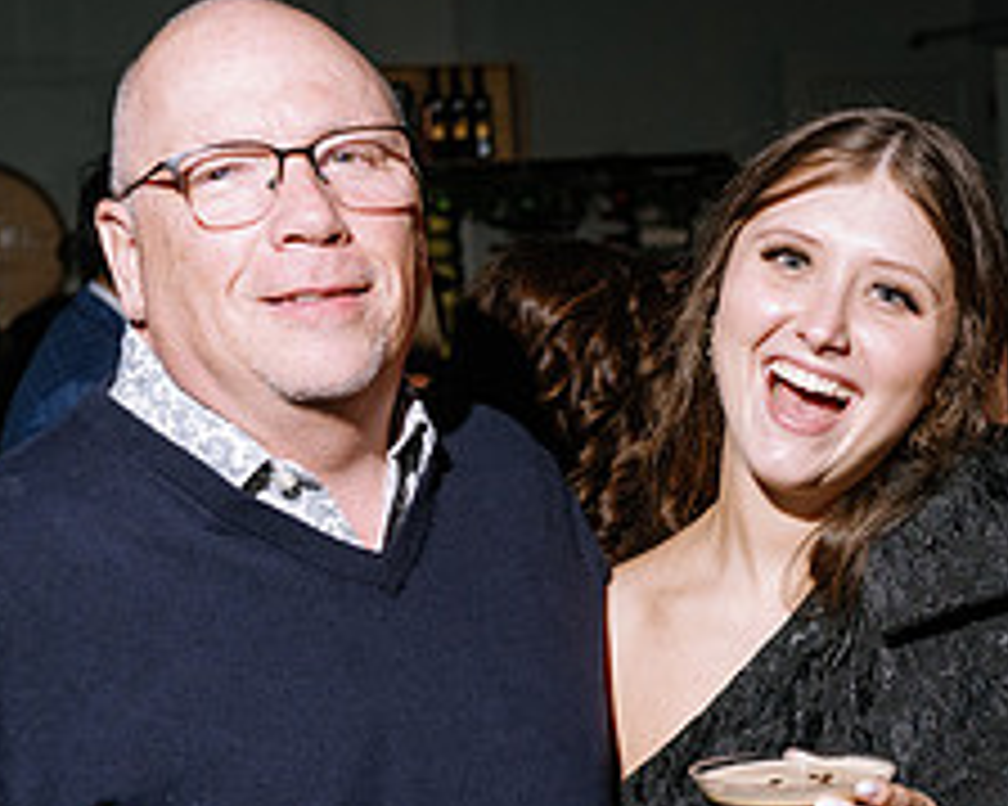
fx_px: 2535
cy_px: 736
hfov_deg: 22.3
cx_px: 734
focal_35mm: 85
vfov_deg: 17.8
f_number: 4
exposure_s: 1/125
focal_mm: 35
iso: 800
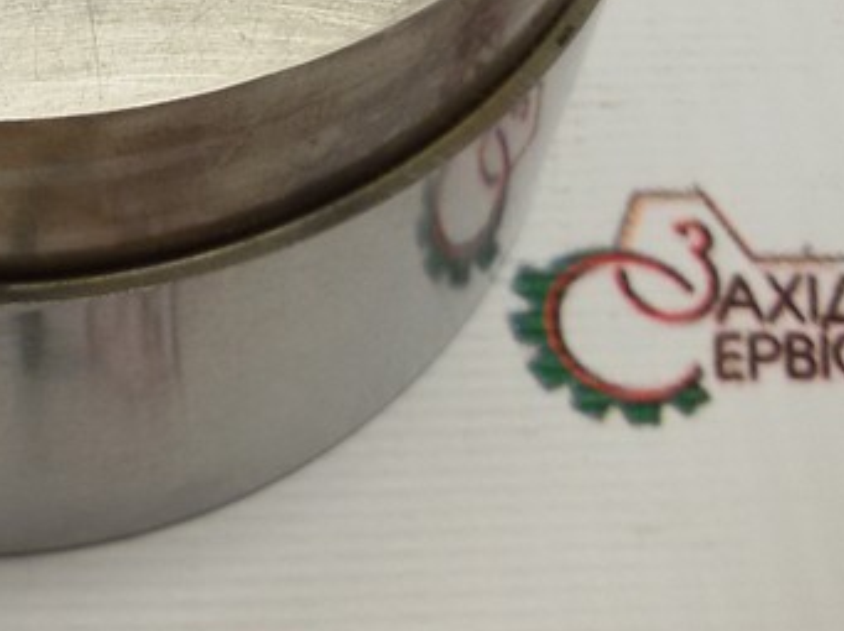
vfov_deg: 15.3
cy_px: -233
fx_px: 2216
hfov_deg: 20.6
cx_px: -82
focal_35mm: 91
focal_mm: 2.93
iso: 40
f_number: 2.4
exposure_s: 1/100
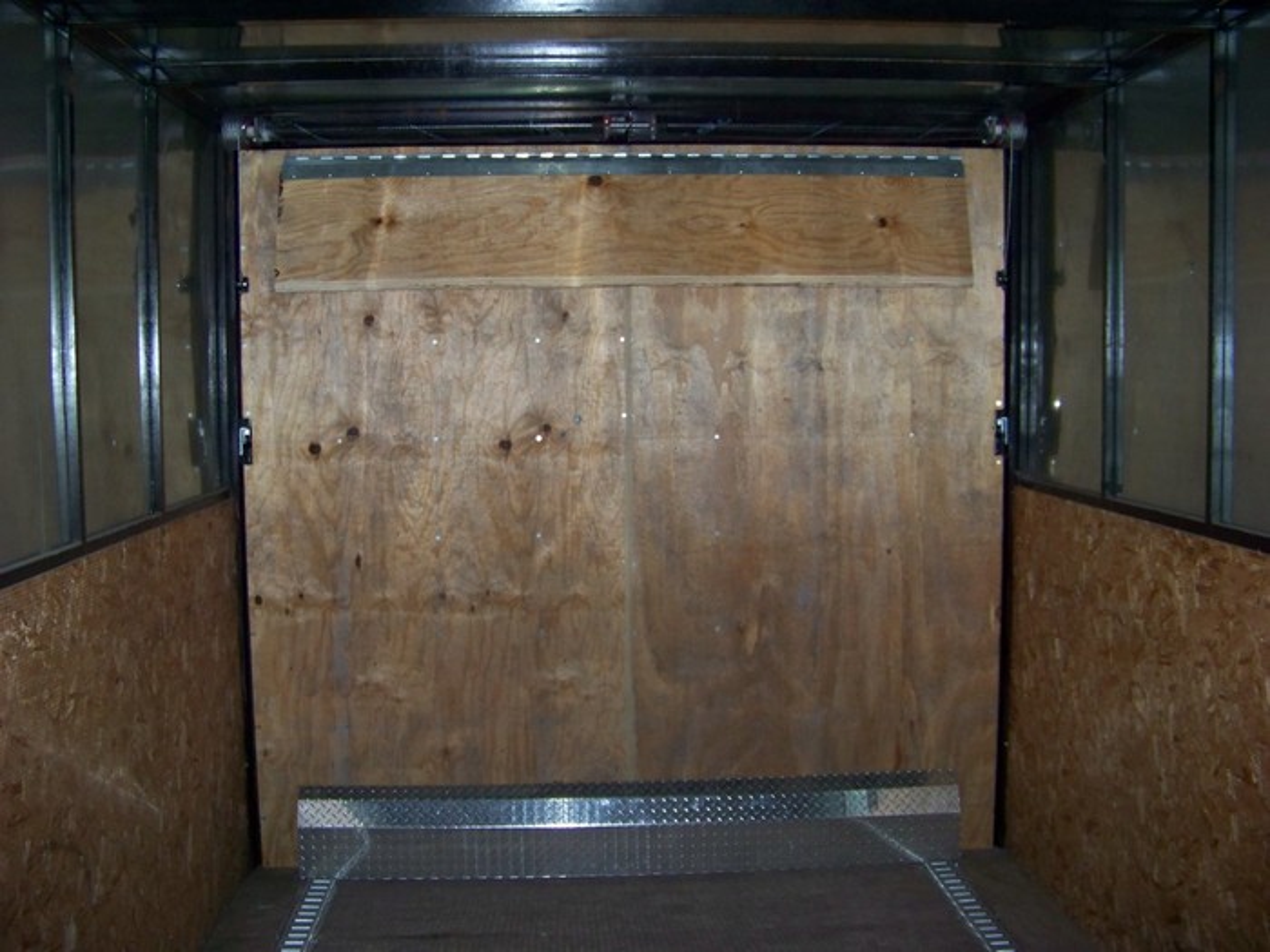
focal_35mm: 36
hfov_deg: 51.4
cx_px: 635
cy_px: 476
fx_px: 1321
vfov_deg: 39.7
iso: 200
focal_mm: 5.85
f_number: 2.8
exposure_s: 1/30
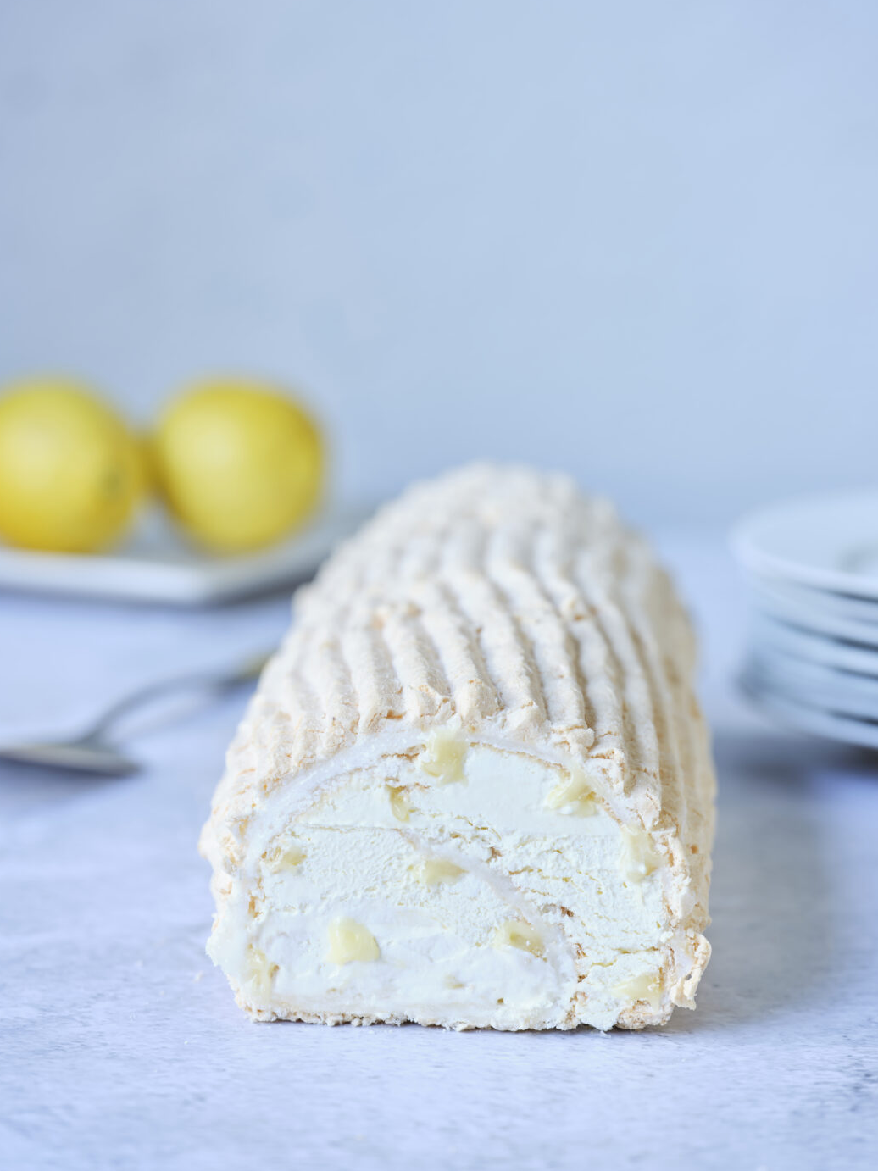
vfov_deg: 17.9
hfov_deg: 13.5
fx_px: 3721
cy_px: 570
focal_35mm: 110
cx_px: 421
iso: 100
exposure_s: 1/20
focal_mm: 120
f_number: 5.6
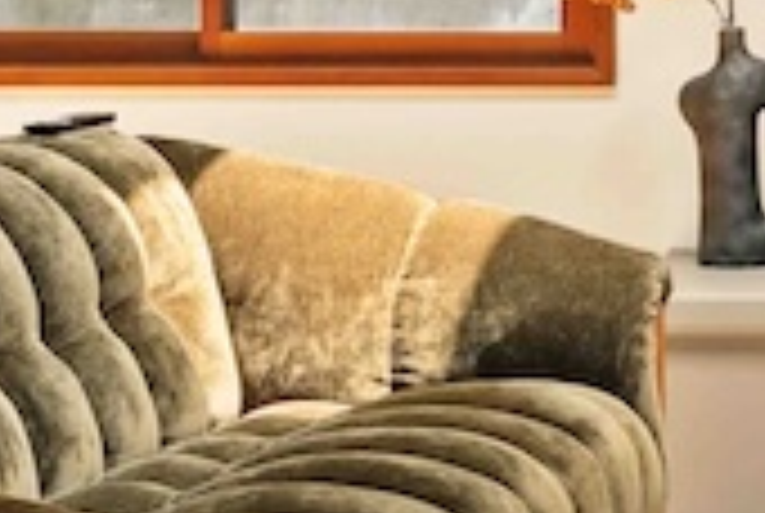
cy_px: -128
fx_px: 3001
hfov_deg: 13.3
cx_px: 1287
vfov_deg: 9.6
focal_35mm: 141
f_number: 10
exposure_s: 1/3
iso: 500
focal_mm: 24
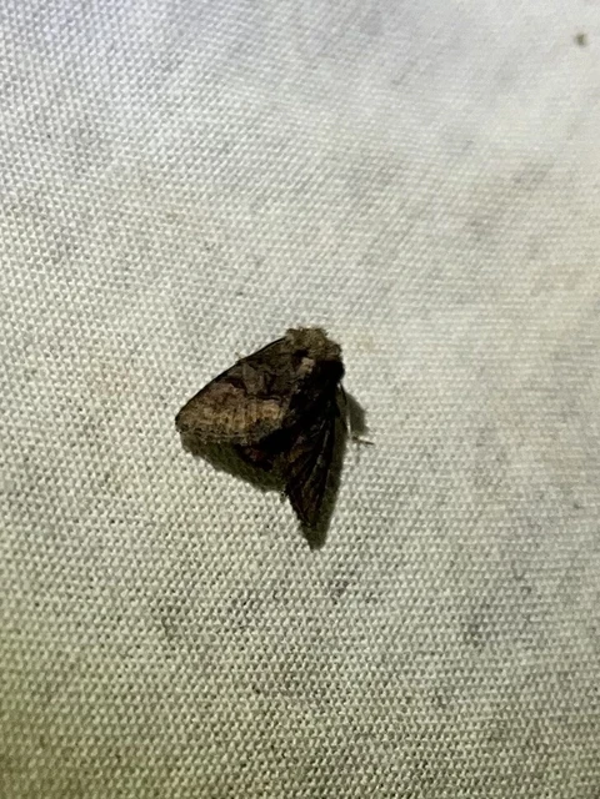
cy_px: 400
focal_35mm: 26
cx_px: 300
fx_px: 601
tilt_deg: -69.9
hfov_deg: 53.1
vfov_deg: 67.3
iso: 32
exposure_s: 1/82
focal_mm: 5.1
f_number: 1.6
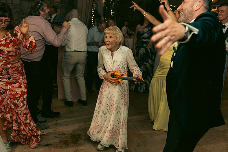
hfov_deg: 53.1
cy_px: 76
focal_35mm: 36
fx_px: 228
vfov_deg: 36.9
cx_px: 114
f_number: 3.5
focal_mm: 36
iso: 2500
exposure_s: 1/160
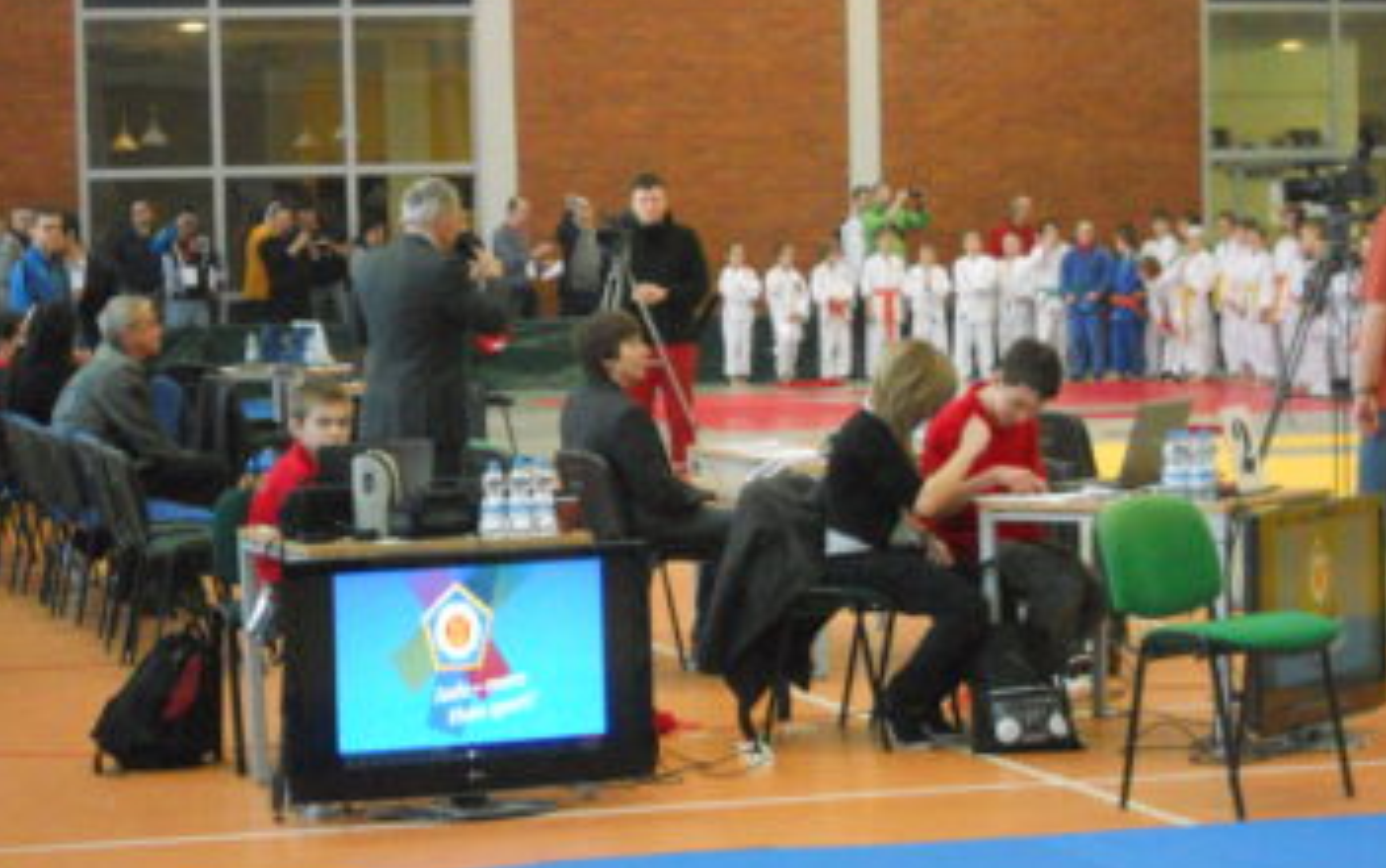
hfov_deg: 18.8
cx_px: 715
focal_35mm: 111
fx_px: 4196
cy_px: 505
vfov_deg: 11.8
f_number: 5.4
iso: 1000
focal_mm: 16.5
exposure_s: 1/60
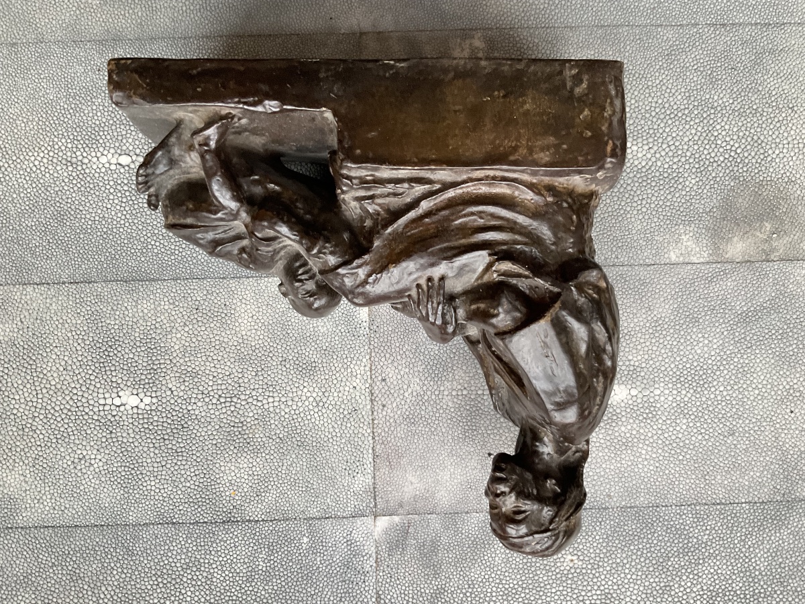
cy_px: 302
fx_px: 674
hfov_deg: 61.7
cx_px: 402
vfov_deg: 48.2
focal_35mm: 29
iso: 200
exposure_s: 1/40
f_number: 1.8
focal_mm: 3
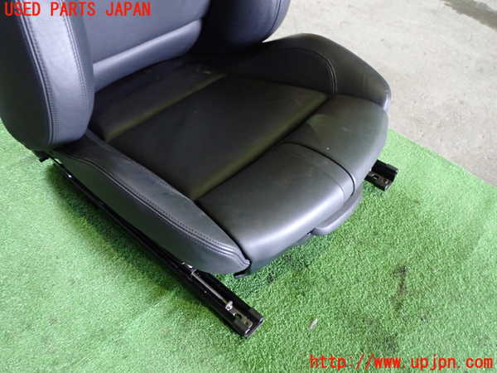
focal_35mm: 30
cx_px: 248
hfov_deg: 60.0
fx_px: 431
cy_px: 186
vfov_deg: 46.8
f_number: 2.3
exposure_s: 1/30
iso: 800
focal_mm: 5.4
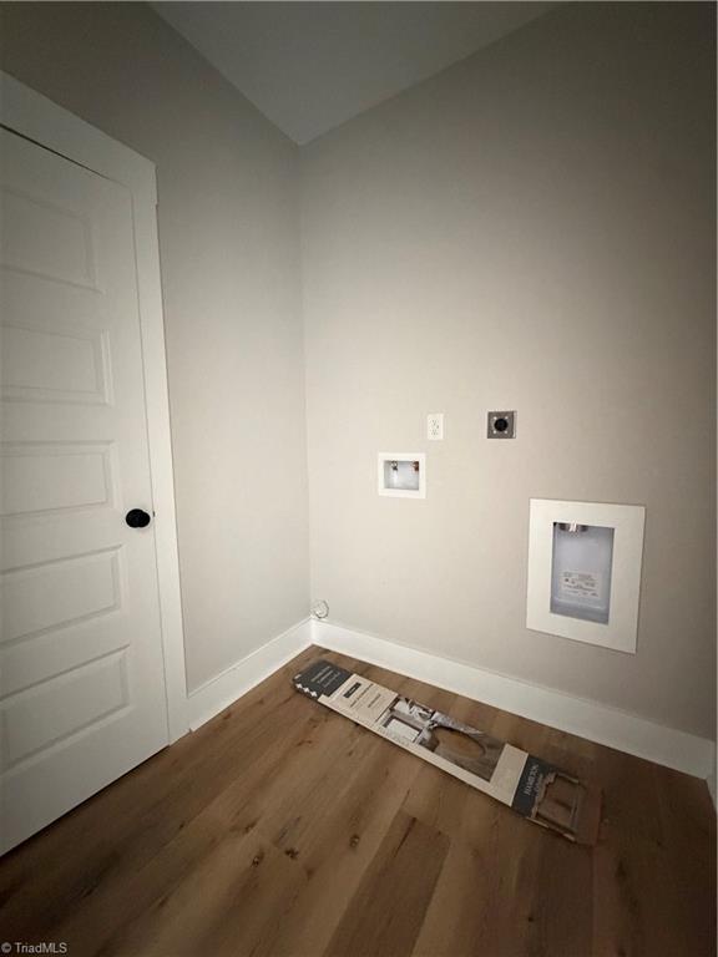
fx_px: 387
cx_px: 359
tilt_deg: -5.6
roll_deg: +0.3
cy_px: 478
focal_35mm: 14
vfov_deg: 102.1
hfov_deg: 85.7
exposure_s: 1/52
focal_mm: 2.22
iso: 1250
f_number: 2.2
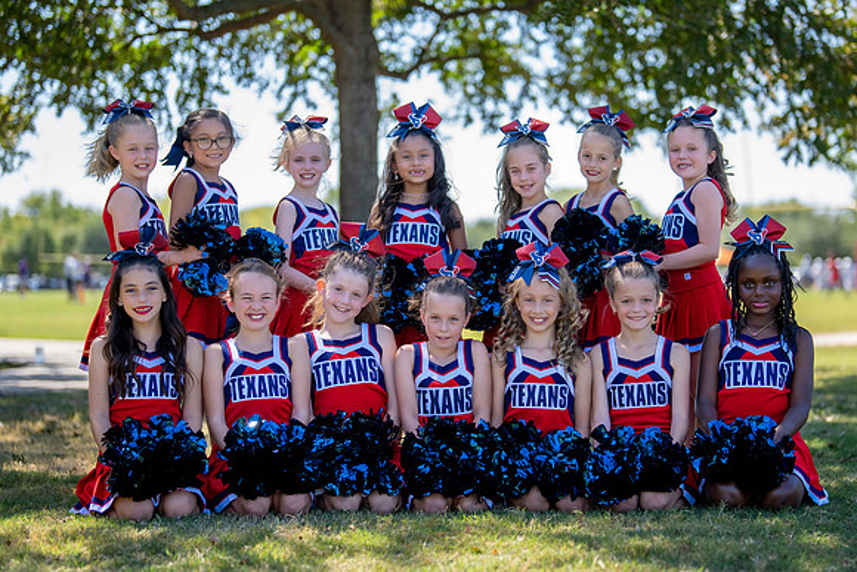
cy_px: 275
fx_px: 1868
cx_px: 529
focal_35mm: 78
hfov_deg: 25.8
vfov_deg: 17.4
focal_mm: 50
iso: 100
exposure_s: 1/2000
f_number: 1.2
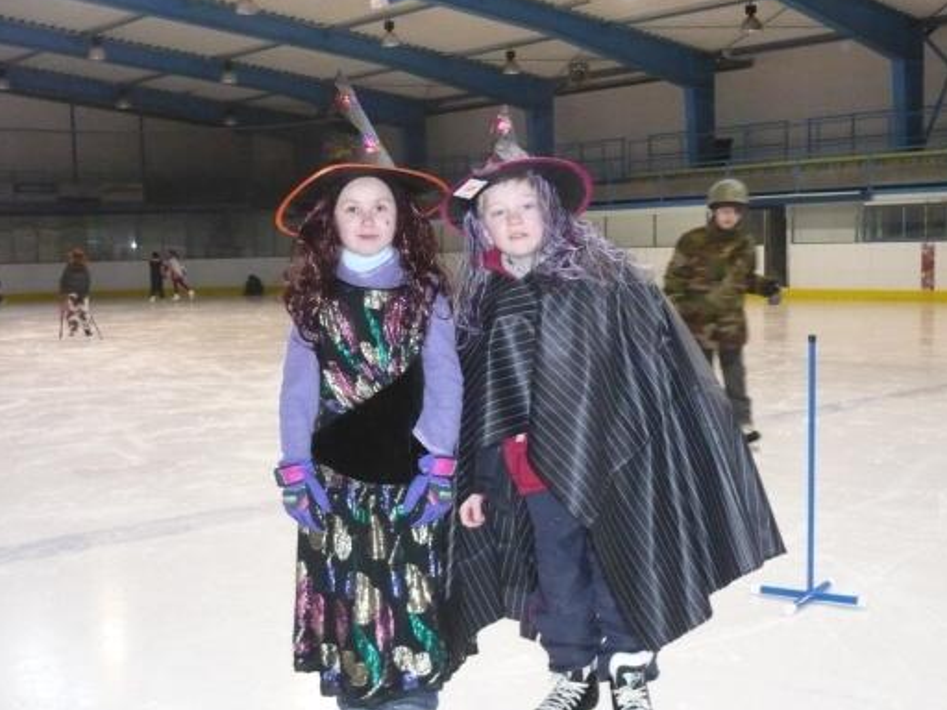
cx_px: 498
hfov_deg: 42.1
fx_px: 1231
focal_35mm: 45
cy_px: 385
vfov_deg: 32.2
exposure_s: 1/30
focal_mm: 6
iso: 640
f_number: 2.9
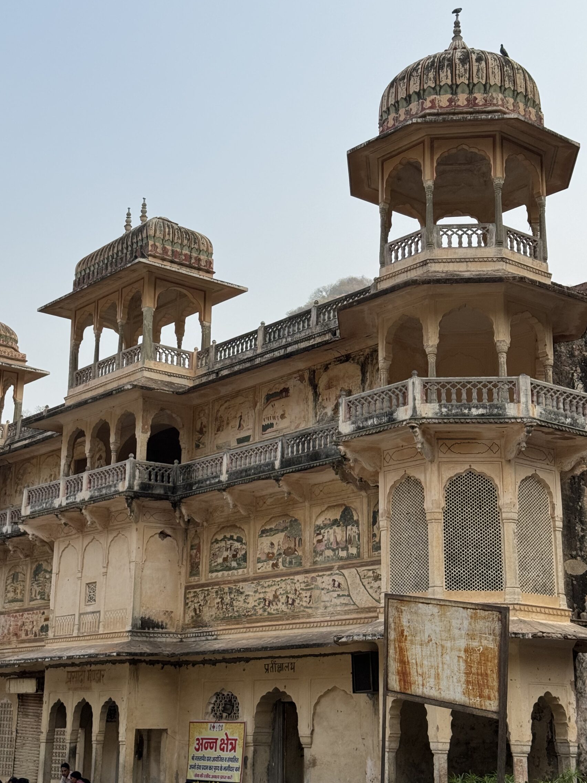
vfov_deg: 35.5
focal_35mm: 54
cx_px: 259
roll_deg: -0.4
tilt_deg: +14.5
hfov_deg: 27.0
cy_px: 371
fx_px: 1221
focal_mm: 6.86
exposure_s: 1/1984
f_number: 1.78
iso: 64
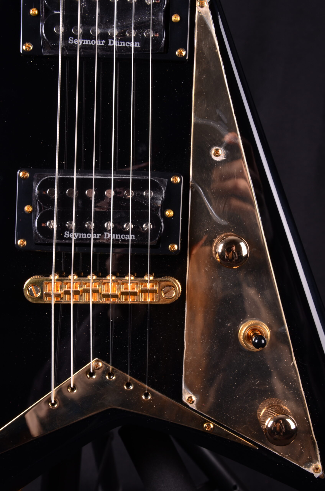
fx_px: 714
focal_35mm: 52
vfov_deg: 37.9
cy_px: 246
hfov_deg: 25.6
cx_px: 162
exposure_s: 1/200
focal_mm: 35
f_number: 11
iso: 200
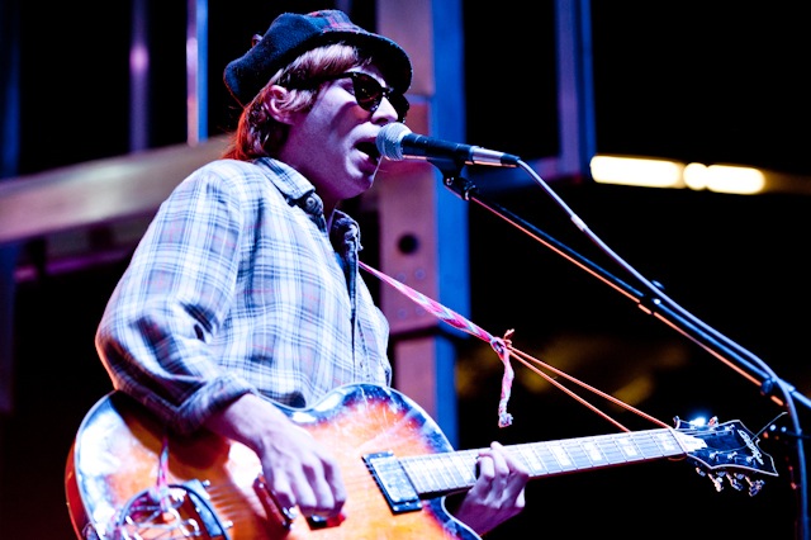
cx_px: 406
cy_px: 270
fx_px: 2364
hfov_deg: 19.5
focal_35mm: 105
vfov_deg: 13.0
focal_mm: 105
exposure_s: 1/100
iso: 1250
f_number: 2.8
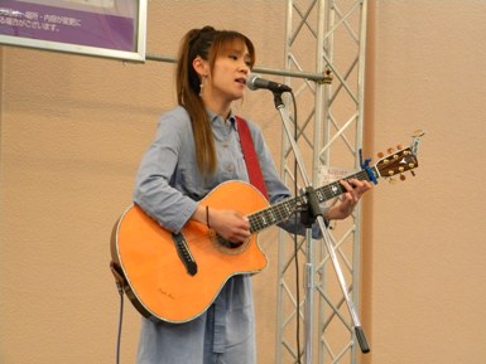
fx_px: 1475
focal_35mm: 105
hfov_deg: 18.7
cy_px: 182
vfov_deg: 14.1
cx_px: 243
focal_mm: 19
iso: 400
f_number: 4.7
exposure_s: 1/196
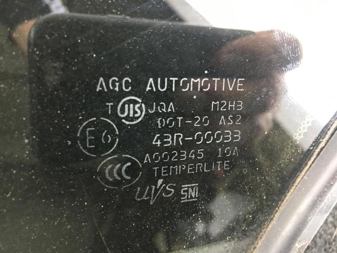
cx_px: 168
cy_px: 126
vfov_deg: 48.2
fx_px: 282
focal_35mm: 29
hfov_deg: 61.7
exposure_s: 1/33
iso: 160
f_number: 2.2
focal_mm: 4.15
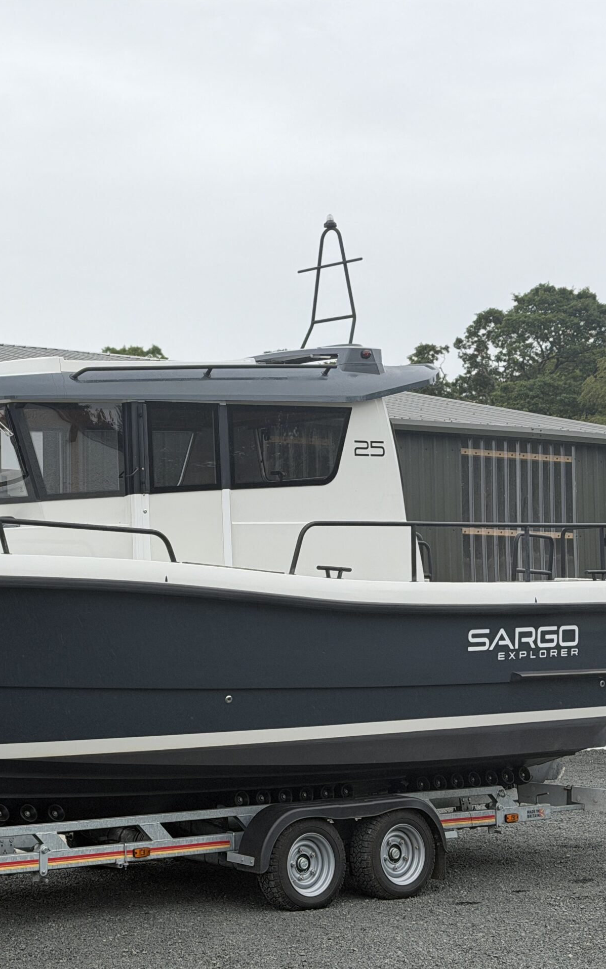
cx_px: 119
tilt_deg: +5.3
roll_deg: +1.2
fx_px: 1797
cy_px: 484
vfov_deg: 30.2
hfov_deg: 19.0
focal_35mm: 68
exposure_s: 1/1203
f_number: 1.78
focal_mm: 6.76
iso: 100
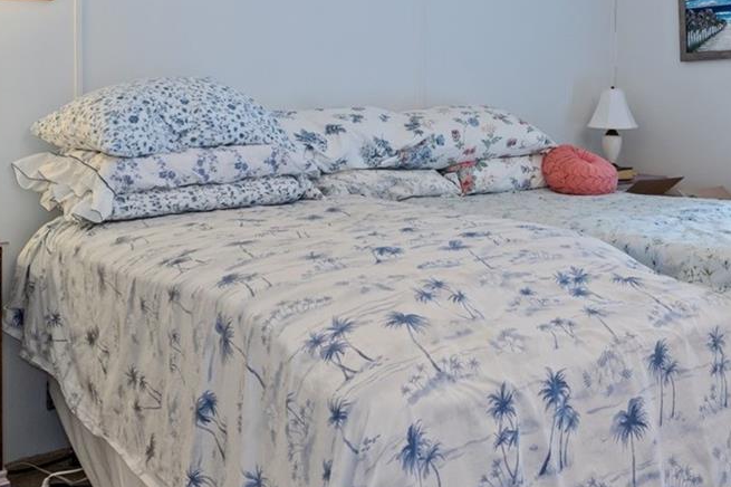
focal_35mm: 44
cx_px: 574
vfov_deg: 29.9
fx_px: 893
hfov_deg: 42.7
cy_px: 109
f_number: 8
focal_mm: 12
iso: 320
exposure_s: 1/1.25
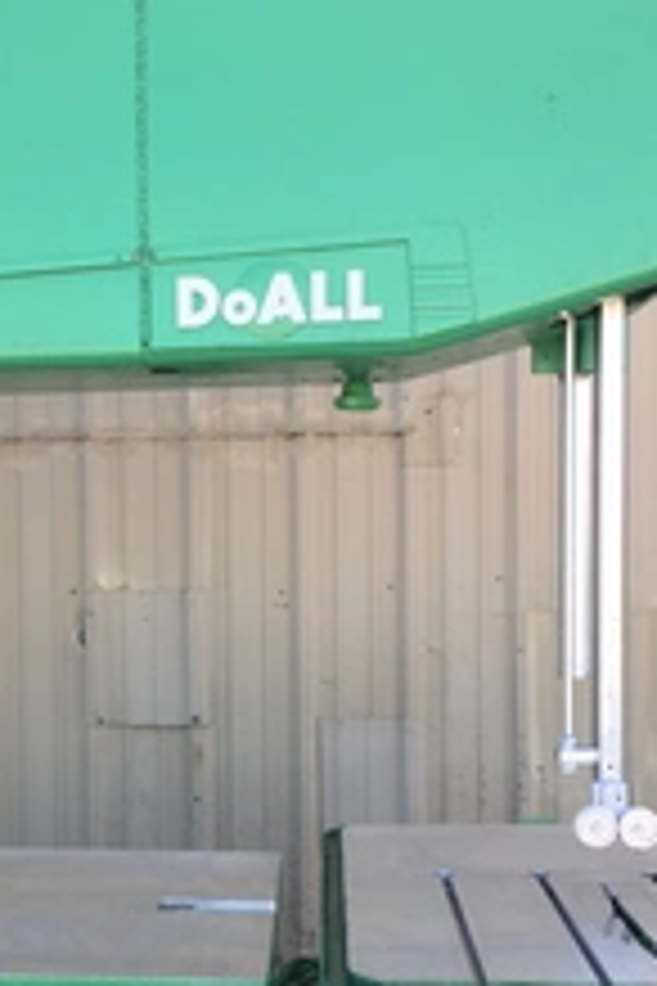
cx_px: 148
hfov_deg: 24.3
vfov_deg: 36.1
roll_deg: +0.4
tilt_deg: -1.6
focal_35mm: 55
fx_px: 1506
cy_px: 608
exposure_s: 1/388
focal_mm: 4.15
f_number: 2.2
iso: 32
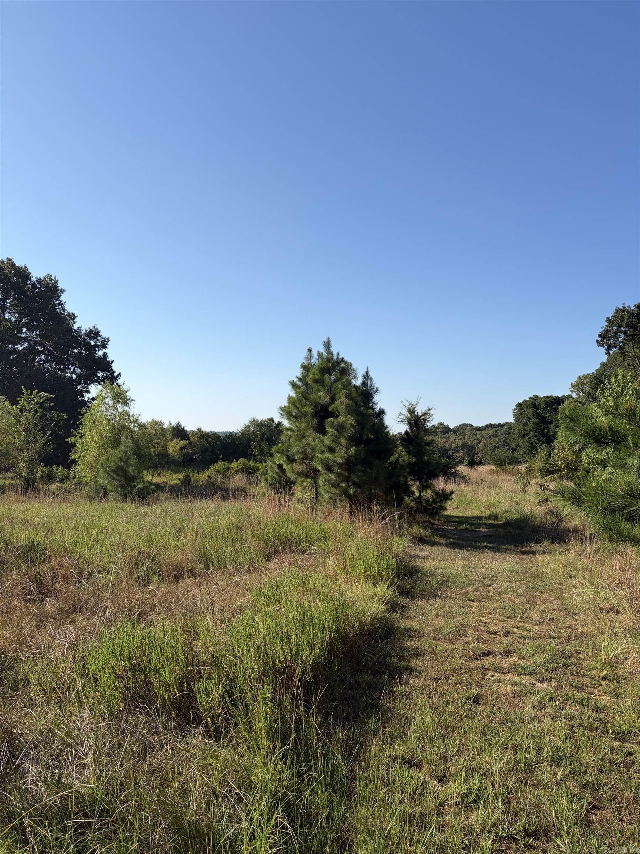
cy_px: 427
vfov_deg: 67.3
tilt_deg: +1.3
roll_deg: -0.4
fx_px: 641
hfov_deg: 53.1
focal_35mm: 26
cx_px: 320
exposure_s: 1/3279
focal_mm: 5.96
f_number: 1.6
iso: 50
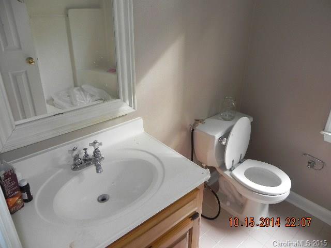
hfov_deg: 67.3
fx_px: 249
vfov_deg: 53.1
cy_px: 124
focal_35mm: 26
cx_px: 166
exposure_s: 1/46.3
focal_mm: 4.6
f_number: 2.8
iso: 160
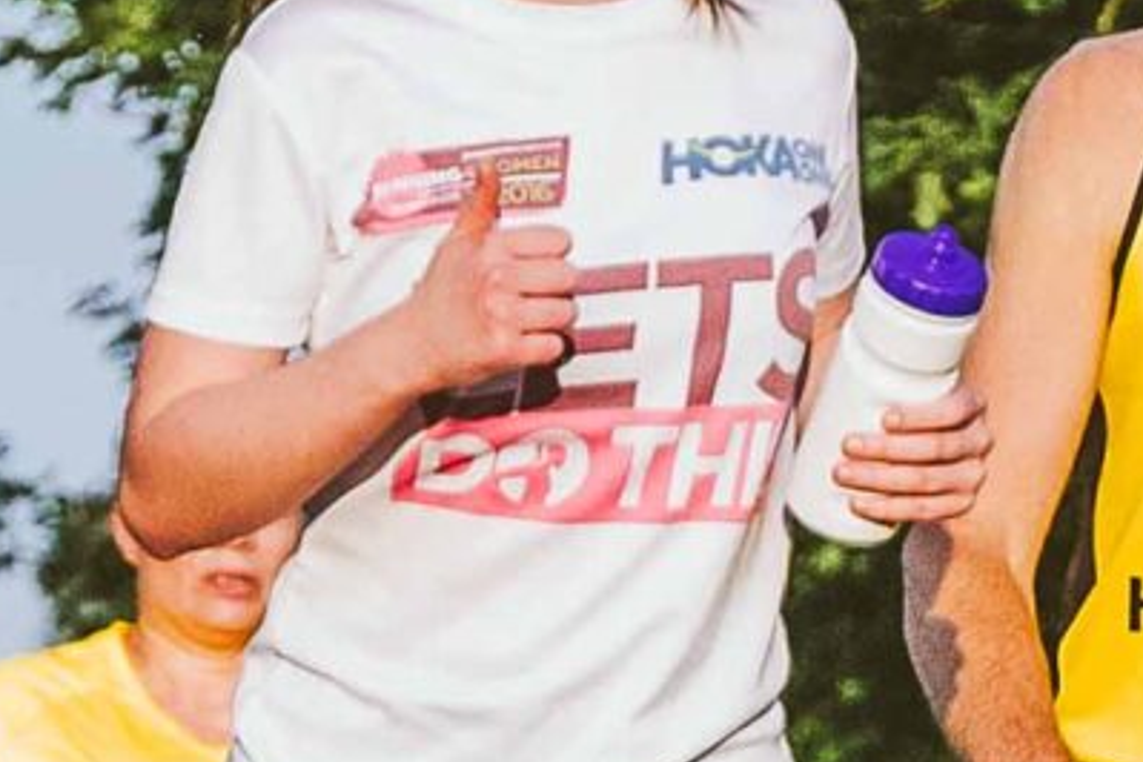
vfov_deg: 1.8
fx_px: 24033
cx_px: -215
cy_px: 995
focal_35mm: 757
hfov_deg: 2.7
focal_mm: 79
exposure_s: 1/8000
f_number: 2.8
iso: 500
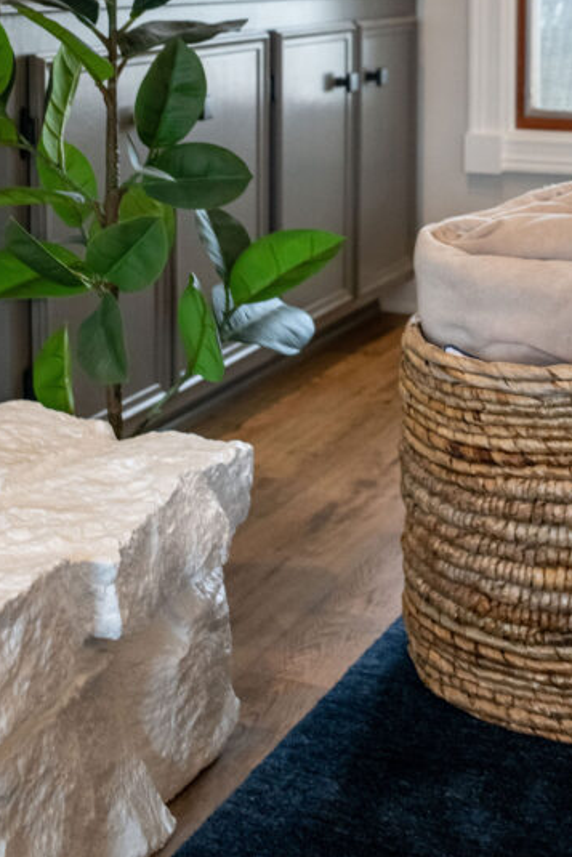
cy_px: 54
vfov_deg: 28.7
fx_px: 1596
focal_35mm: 67
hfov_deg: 20.2
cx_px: 398
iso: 1600
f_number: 5
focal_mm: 35
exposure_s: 1/50
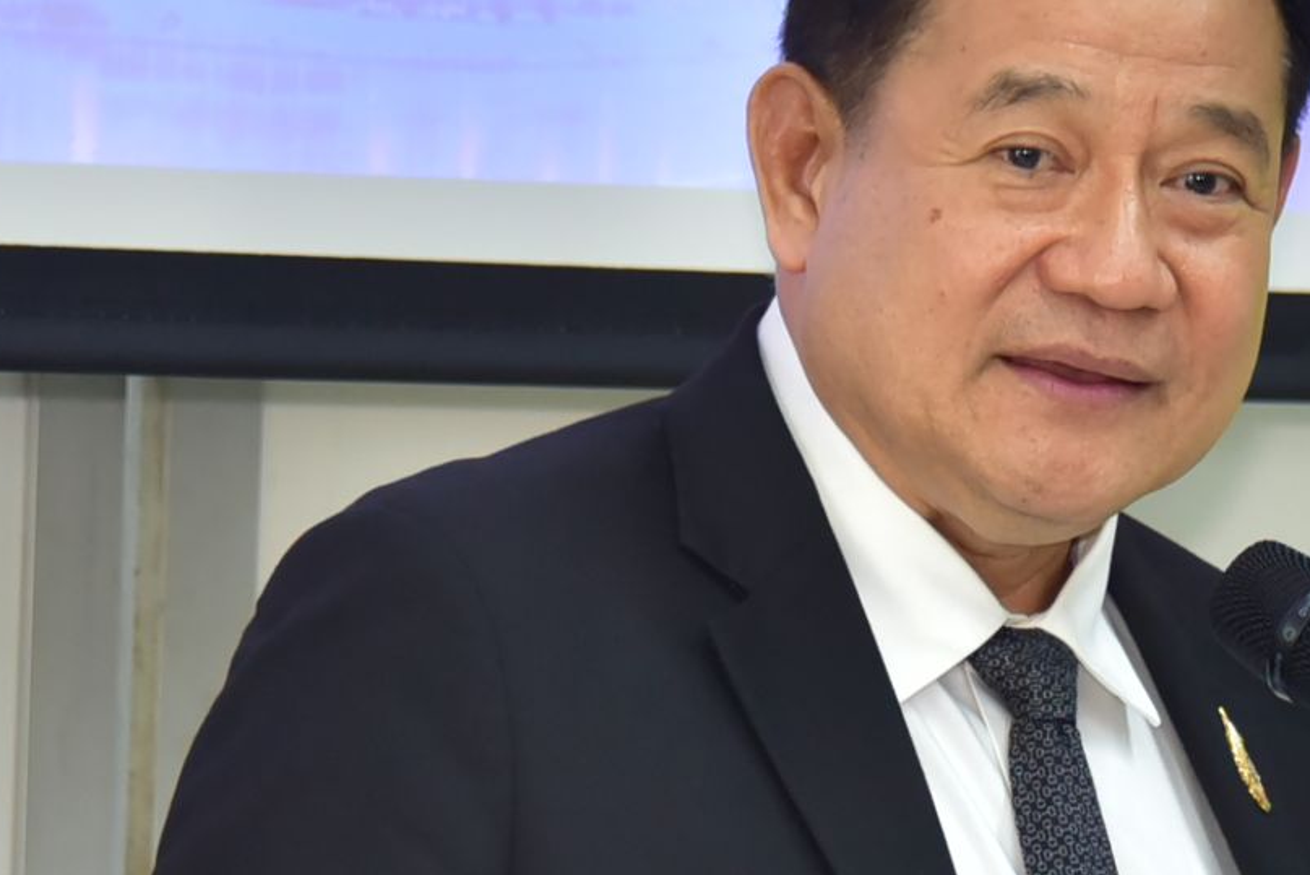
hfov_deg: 4.6
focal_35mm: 449
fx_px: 16347
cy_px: 806
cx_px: 1044
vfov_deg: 3.1
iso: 2000
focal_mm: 145
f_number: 5.6
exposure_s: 1/160
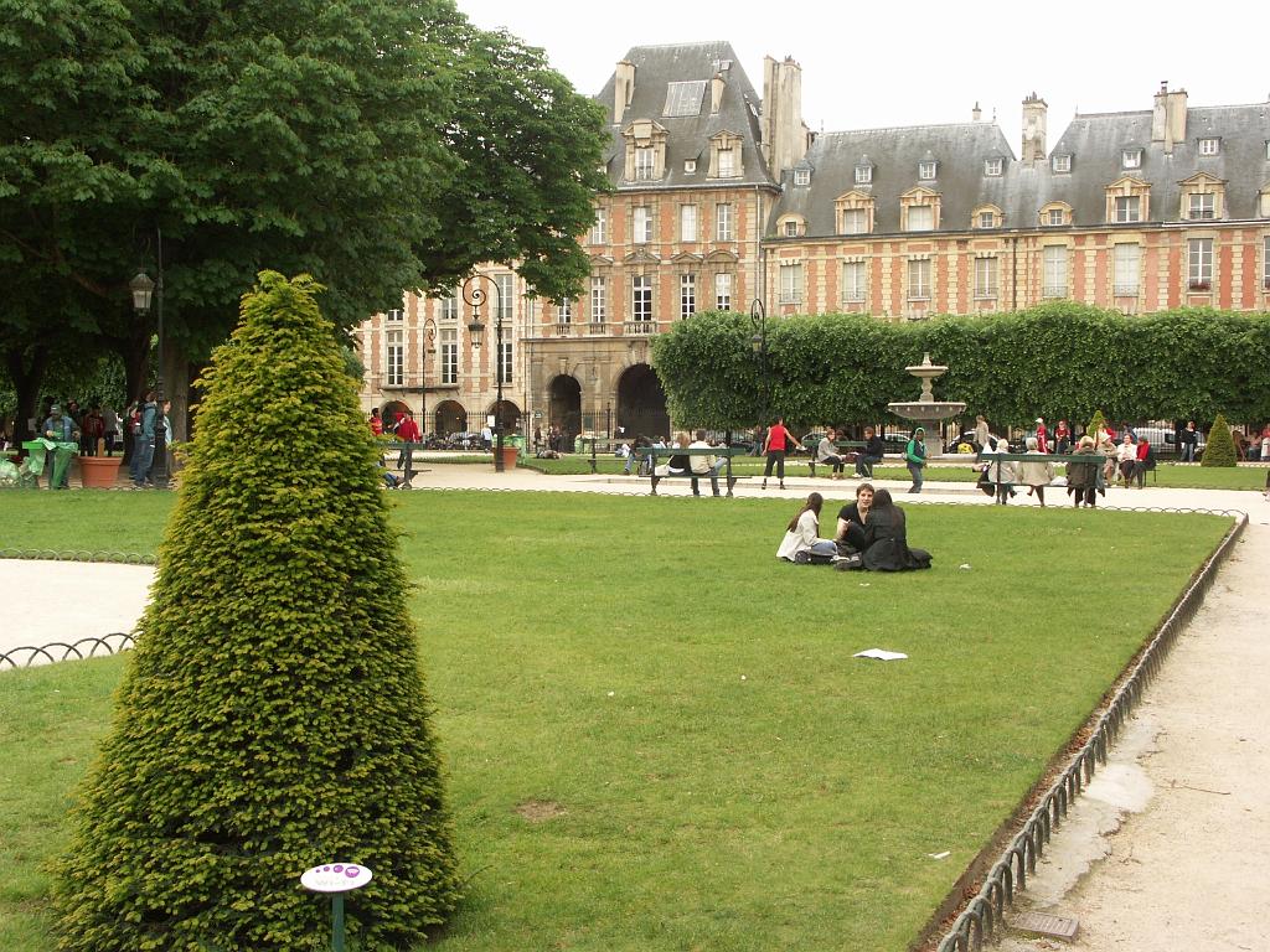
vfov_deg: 30.9
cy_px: 476
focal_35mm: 47
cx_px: 635
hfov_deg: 40.4
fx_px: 1724
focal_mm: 12.19
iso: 64
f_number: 5.6
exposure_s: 1/60
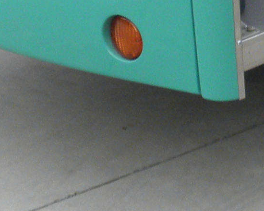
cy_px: -285
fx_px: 1539
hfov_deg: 9.6
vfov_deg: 7.4
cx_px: 360
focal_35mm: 197
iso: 100
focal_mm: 5
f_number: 3.5
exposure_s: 1/250
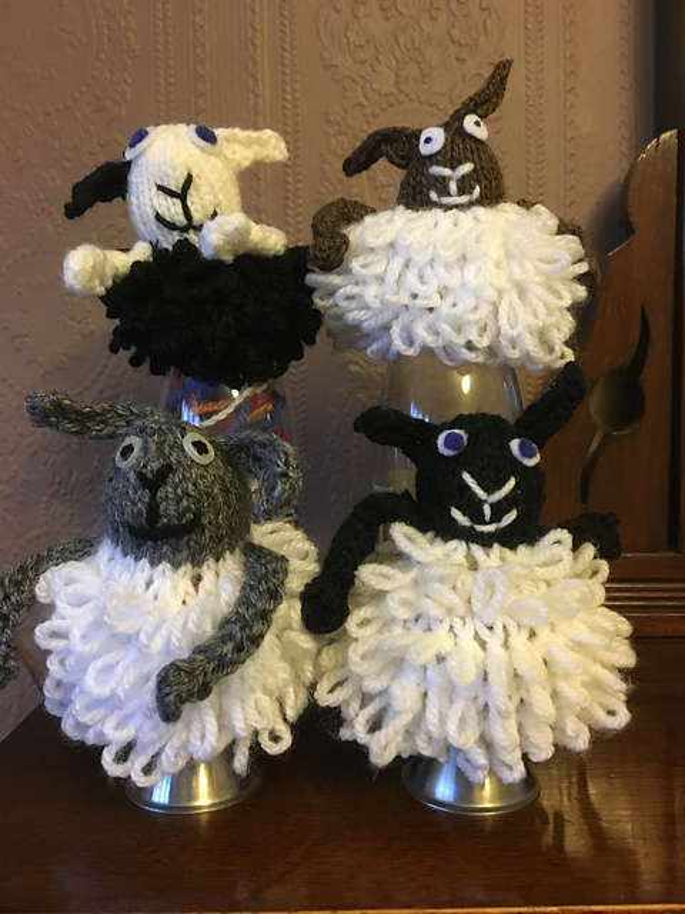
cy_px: 457
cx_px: 342
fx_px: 765
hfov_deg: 48.2
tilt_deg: -3.3
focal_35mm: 29
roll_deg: +1.6
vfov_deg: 61.7
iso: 200
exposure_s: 1/17
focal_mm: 4.15
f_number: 2.2
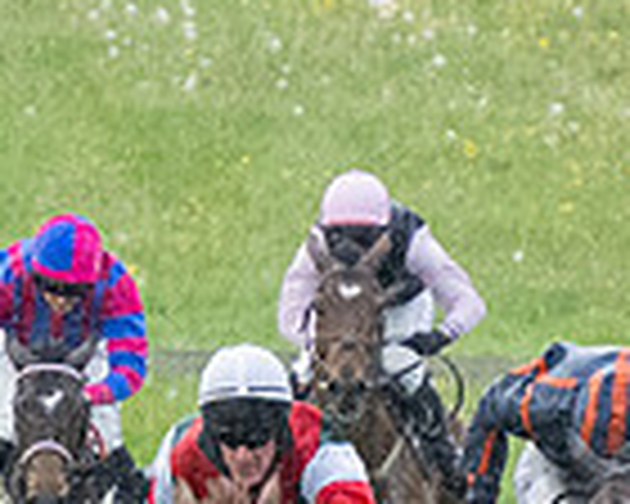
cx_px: 478
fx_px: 46092
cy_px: 1050
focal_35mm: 2472
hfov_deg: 0.8
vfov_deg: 0.6
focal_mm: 210
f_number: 4
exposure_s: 1/1000
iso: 2000
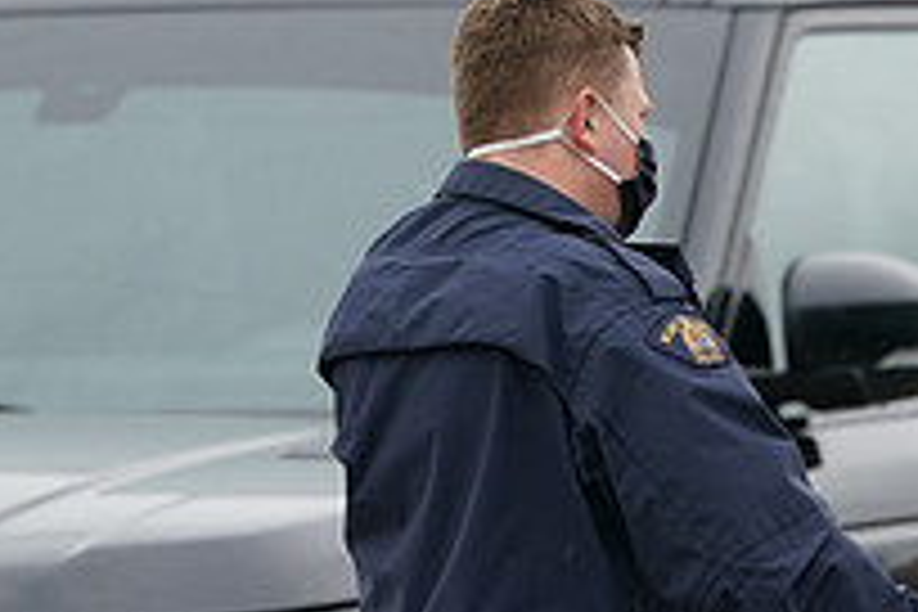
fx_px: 60915
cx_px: 747
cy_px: 655
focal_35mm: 2389
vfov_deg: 0.6
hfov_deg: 0.9
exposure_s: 1/320
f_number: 6.3
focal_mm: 840
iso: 400
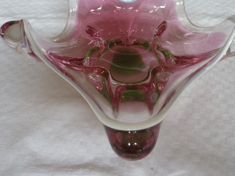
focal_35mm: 44
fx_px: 299
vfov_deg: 32.6
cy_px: 59
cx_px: 131
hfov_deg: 42.9
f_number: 2.8
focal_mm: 5.5
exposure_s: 1/30
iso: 400
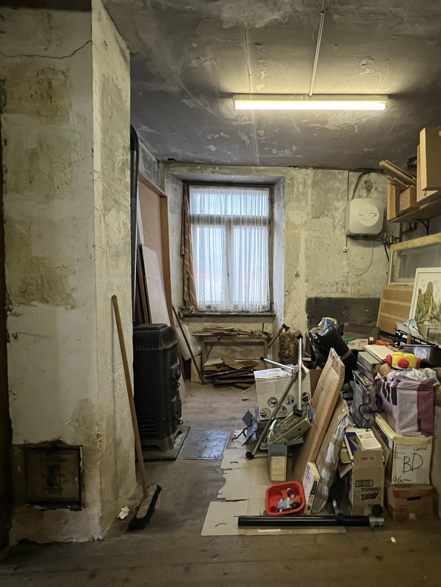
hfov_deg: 69.7
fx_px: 306
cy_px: 301
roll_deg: -1.2
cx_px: 291
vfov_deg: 87.7
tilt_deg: -4.0
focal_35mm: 18
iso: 800
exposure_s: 1/50
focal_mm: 1.57
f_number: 1.8
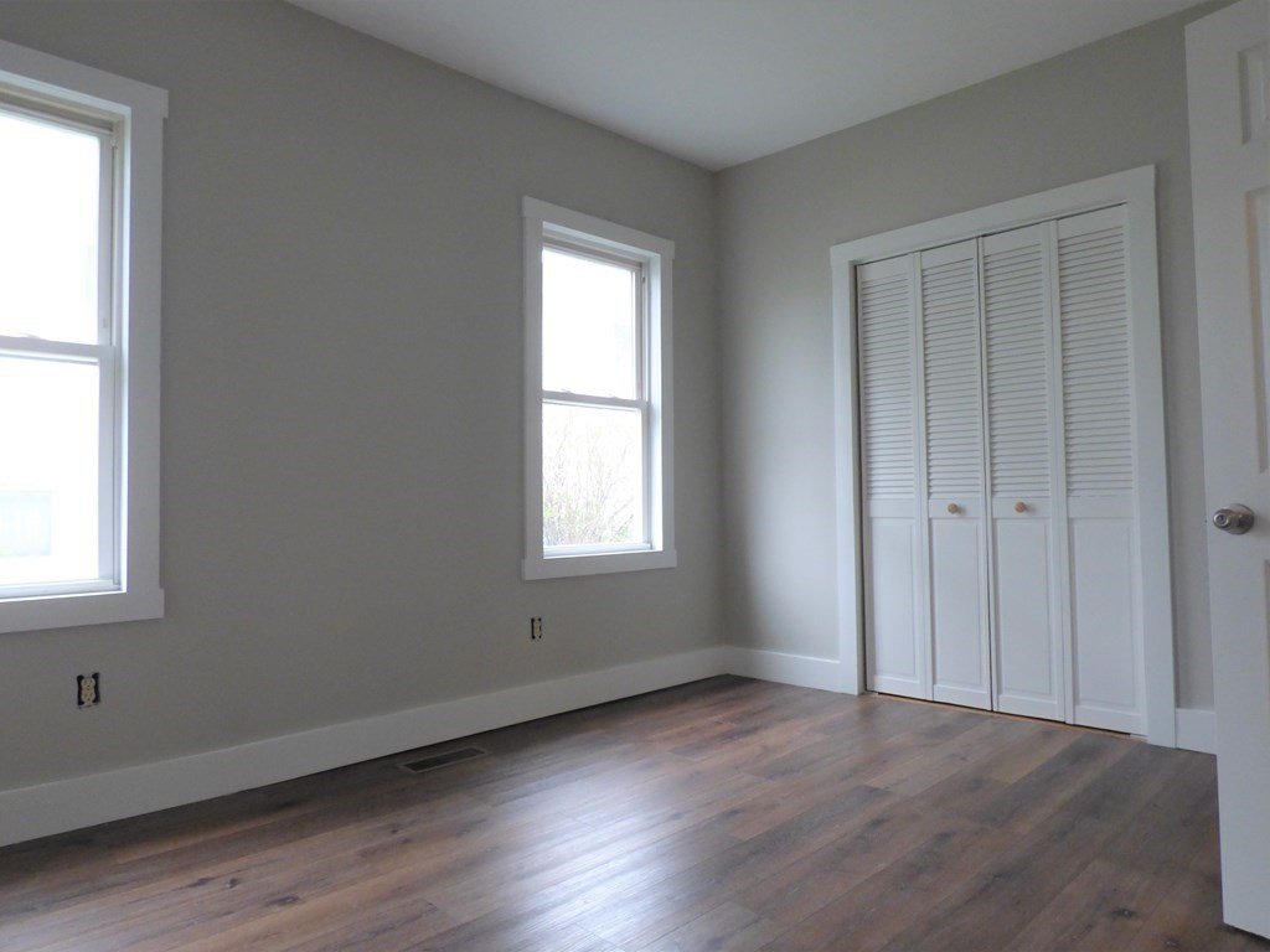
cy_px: 476
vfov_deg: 66.0
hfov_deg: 81.7
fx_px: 734
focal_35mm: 20
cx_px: 635
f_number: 2.8
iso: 250
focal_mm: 3.58
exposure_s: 1/60
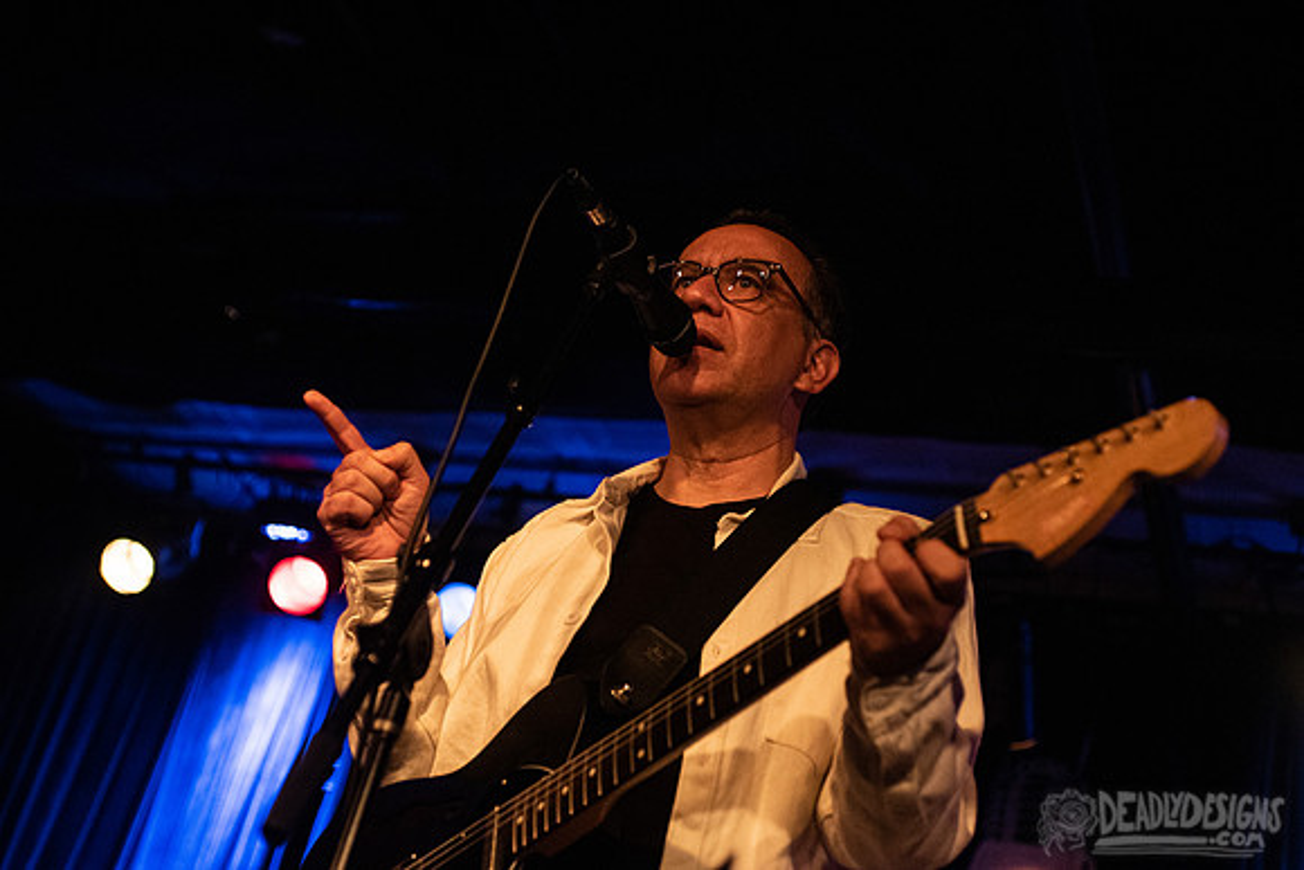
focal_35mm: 56
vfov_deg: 24.3
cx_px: 700
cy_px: 403
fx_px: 2023
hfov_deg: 35.7
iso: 3200
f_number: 3.2
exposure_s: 1/125
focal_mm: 52
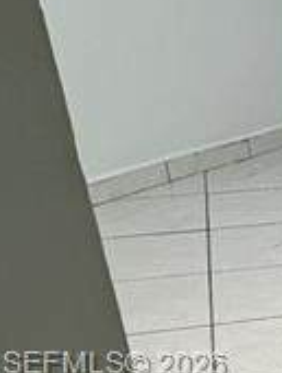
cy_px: 366
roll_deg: -2.9
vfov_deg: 19.5
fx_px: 1061
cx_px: 804
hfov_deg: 11.0
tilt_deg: -27.7
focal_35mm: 98
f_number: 2.2
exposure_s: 1/182
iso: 40
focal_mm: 2.22
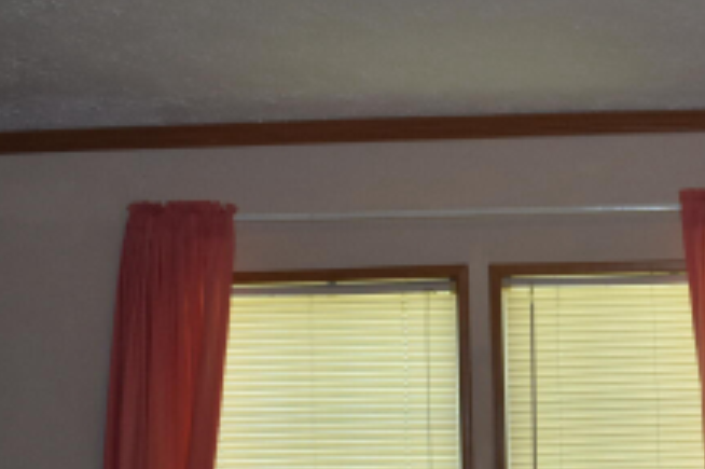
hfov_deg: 21.4
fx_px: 1820
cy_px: 534
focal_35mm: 93
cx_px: 647
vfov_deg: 14.3
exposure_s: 1/200
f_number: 4.5
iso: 800
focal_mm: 18
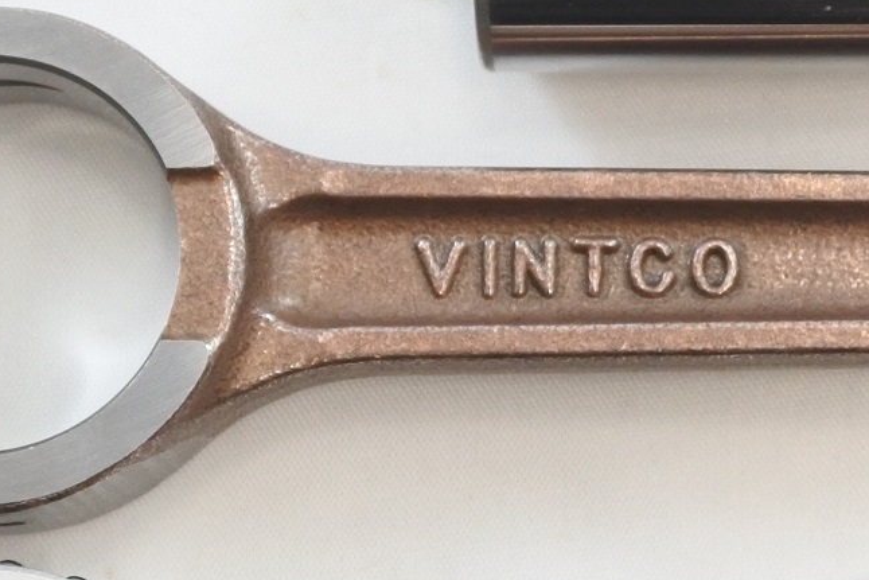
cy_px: 379
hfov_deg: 17.6
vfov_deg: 11.9
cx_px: 715
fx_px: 2776
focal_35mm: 115
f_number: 4.5
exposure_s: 1/125
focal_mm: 16.5
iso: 720
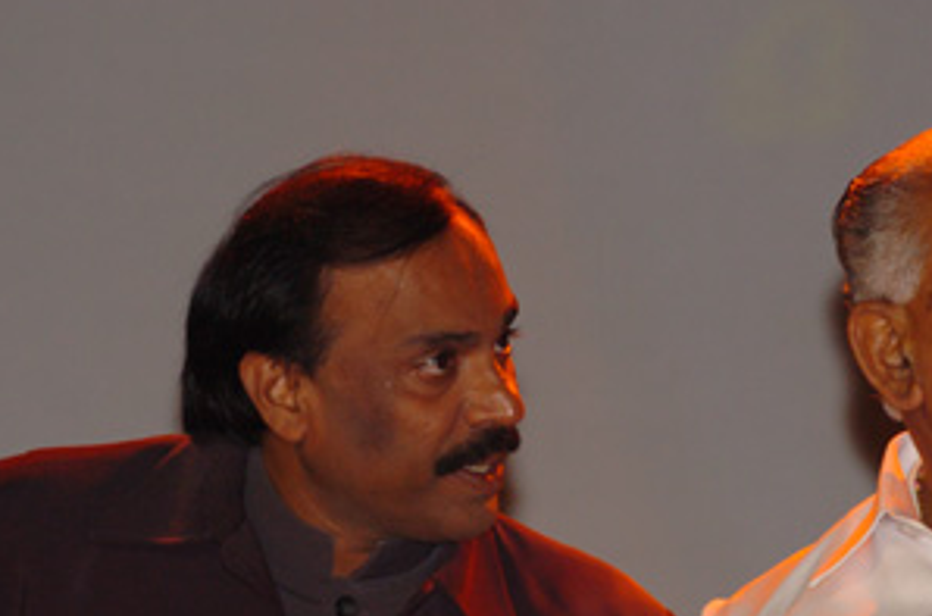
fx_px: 15595
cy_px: 489
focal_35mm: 604
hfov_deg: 3.4
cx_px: 732
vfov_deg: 2.3
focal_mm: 200
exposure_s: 1/200
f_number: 5.6
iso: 400
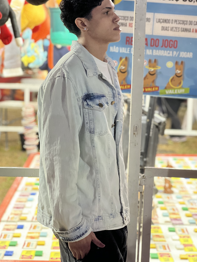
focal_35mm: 94
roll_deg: -1.2
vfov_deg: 20.9
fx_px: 713
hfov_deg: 15.7
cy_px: 114
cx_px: 104
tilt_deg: -5.5
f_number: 2.8
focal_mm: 9
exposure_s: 1/30
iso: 320
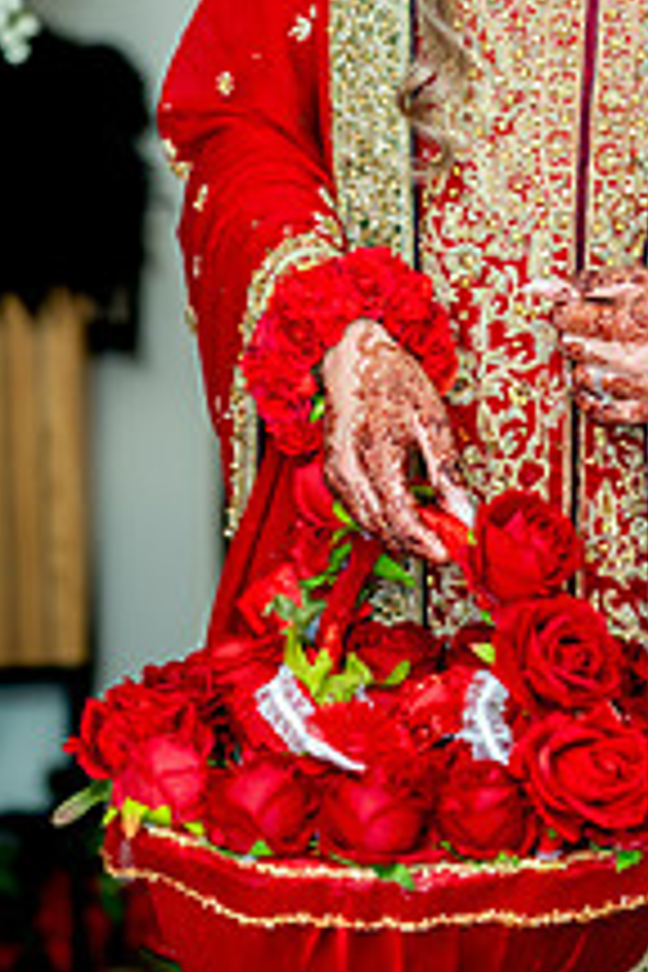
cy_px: 112
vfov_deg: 13.4
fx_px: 4104
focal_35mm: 152
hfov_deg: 9.0
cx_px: 490
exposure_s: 1/200
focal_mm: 73
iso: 800
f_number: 2
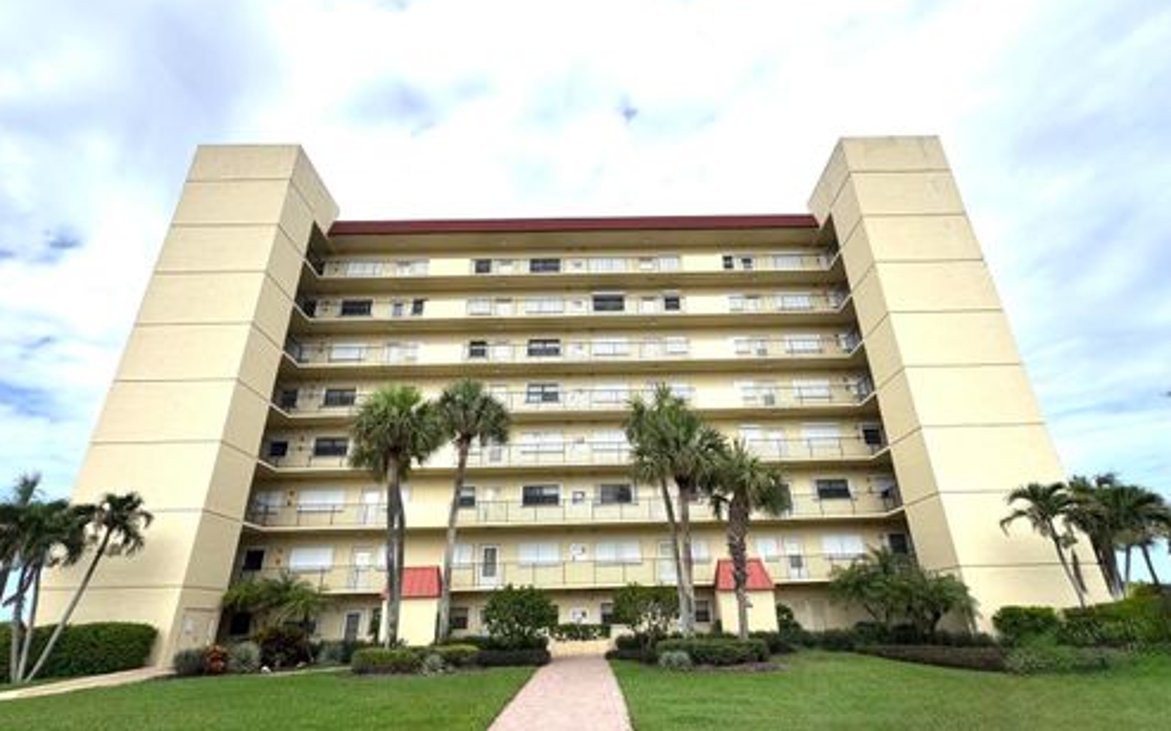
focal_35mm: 15
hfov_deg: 101.5
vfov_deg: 74.2
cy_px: 301
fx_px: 479
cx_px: 587
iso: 50
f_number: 2.2
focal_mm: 2.22
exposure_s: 1/2146
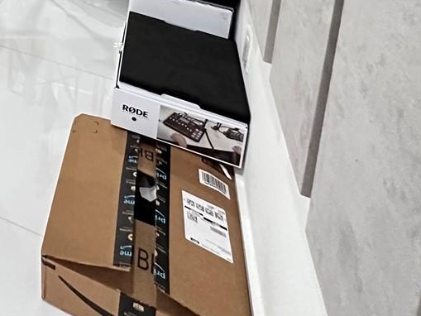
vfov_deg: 24.3
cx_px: -127
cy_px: -177
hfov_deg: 32.3
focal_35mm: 44
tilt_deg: -12.1
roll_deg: +0.2
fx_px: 535
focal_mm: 2.22
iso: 500
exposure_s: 1/60
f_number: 2.2
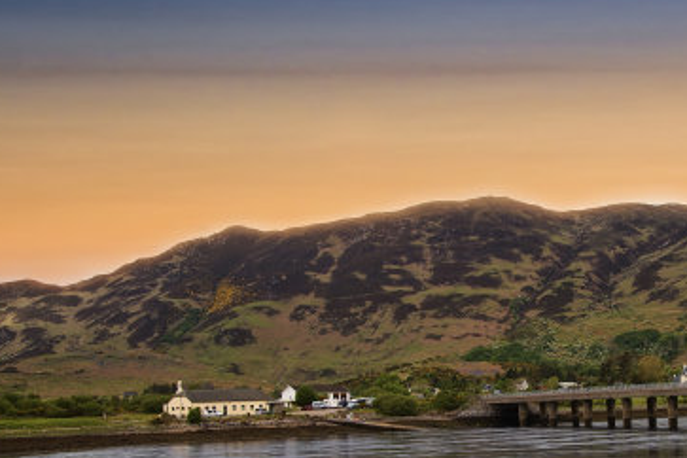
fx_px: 1546
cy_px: 358
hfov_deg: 24.7
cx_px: 551
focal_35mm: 81
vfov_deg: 16.7
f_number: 8
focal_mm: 48
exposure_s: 1/160
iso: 80
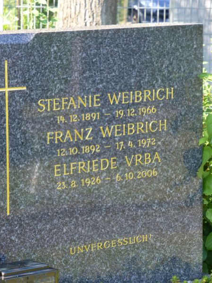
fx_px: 1414
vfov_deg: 11.4
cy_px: 141
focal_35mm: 173
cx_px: 64
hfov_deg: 8.6
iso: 160
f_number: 5.4
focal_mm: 23.1
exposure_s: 1/80
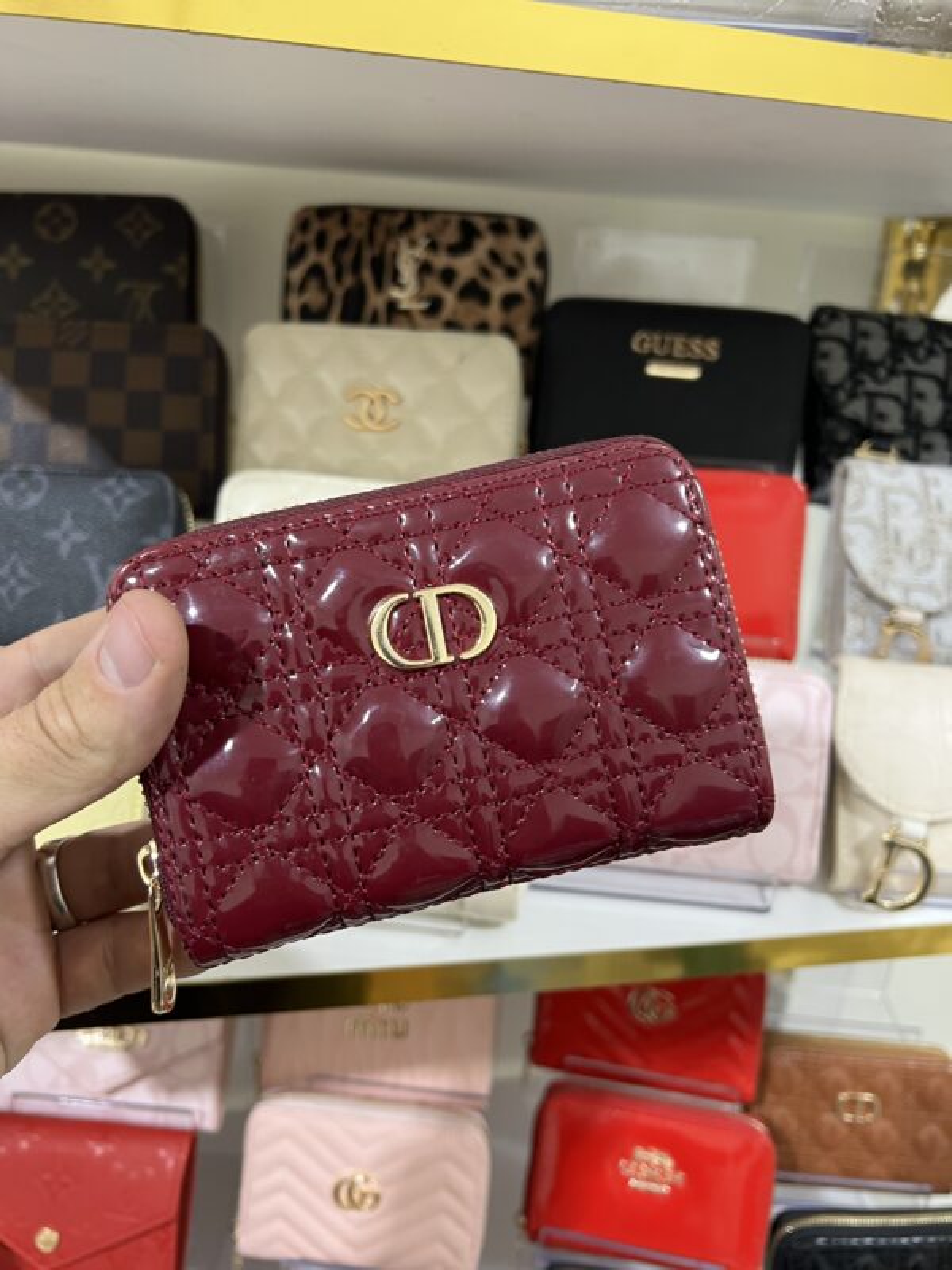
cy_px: 635
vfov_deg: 67.3
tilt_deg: -19.0
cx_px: 476
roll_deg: -3.9
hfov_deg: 53.1
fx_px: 953
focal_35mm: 26
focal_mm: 5.7
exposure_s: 1/50
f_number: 1.5
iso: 160
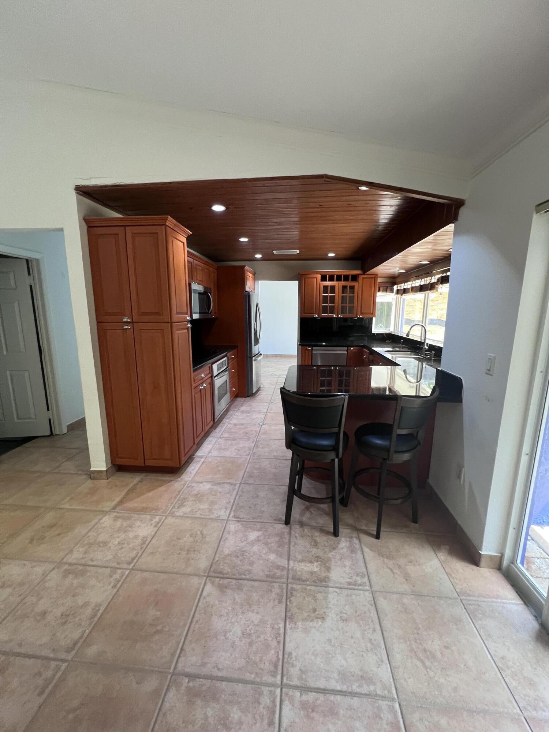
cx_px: 274
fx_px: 275
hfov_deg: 89.9
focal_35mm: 13
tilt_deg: -16.4
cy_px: 366
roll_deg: -0.4
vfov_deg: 106.2
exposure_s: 1/60
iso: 250
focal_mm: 1.57
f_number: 1.8
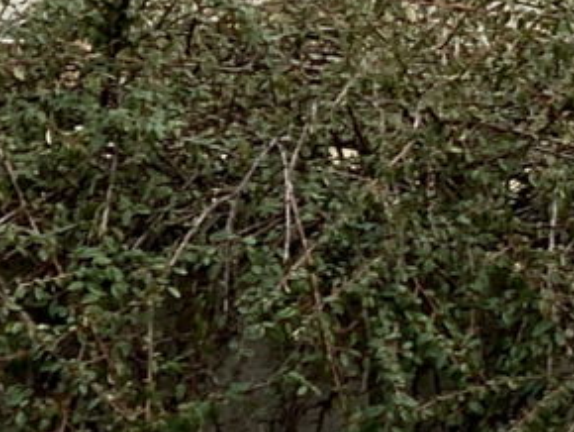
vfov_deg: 4.3
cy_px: -4
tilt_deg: -0.5
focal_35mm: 344
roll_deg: +1.3
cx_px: 1597
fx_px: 5709
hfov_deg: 5.5
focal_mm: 6
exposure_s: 1/100
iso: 16
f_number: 2.4
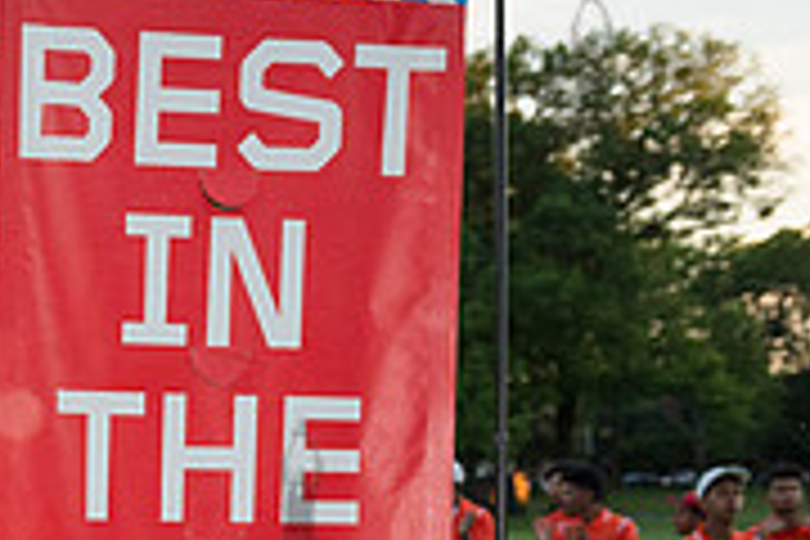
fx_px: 2317
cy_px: 713
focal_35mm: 103
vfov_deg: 12.8
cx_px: -284
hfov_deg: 18.3
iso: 1600
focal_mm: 32
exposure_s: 1/2000
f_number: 4
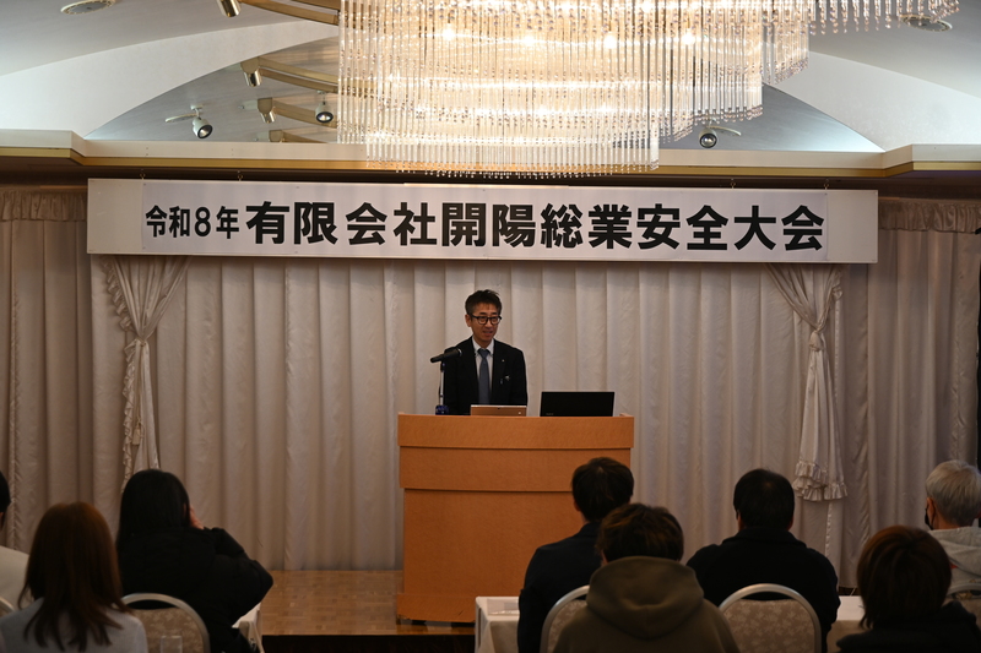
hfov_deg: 30.5
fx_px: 1798
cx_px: 490
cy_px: 326
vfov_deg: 20.6
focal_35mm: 66
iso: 220
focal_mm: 44
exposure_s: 1/60
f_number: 3.5
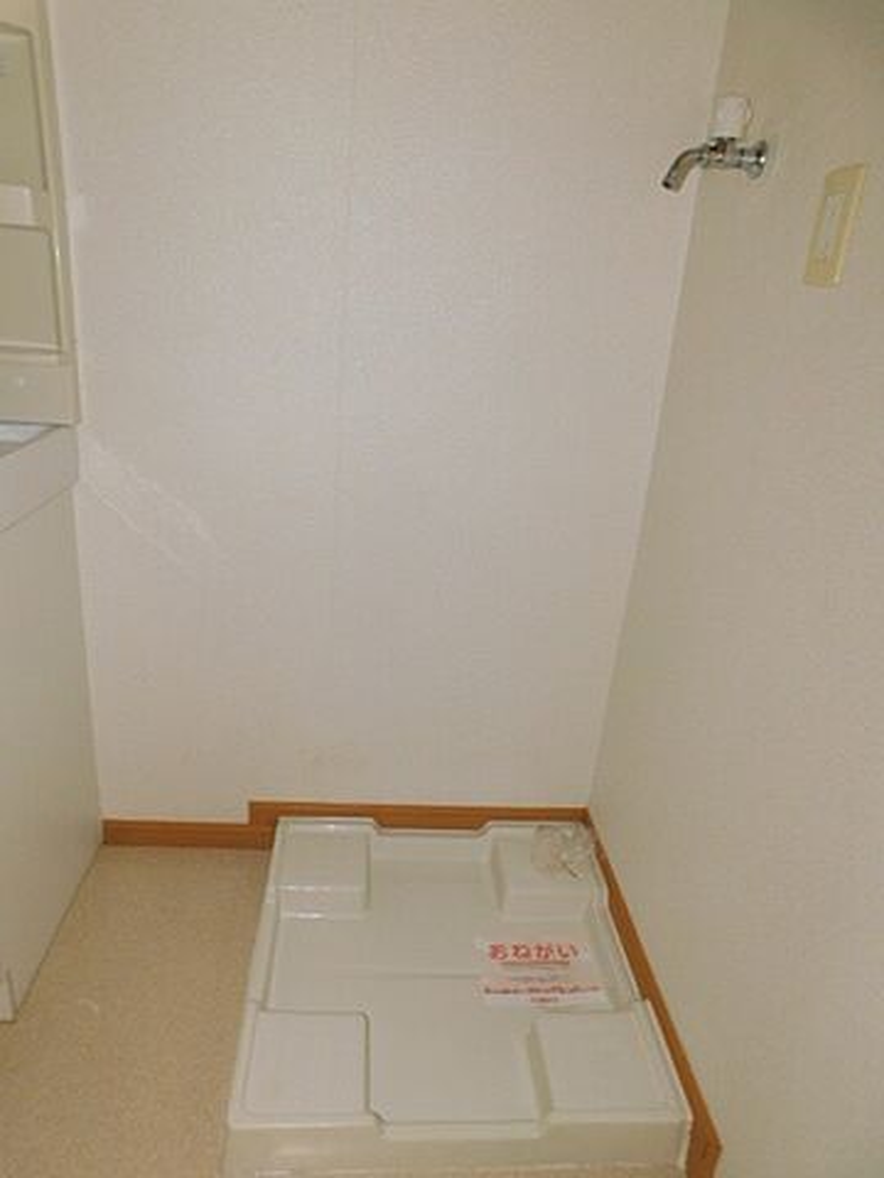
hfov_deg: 58.9
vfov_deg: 73.9
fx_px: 783
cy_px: 589
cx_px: 442
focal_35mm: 23
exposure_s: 1/30
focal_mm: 4
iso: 200
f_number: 3
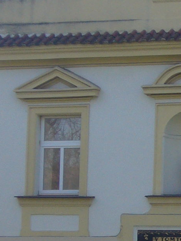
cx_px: 241
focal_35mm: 248
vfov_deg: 8.0
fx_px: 1727
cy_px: 199
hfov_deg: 6.0
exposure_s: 1/320
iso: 80
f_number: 3.6
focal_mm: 9.9
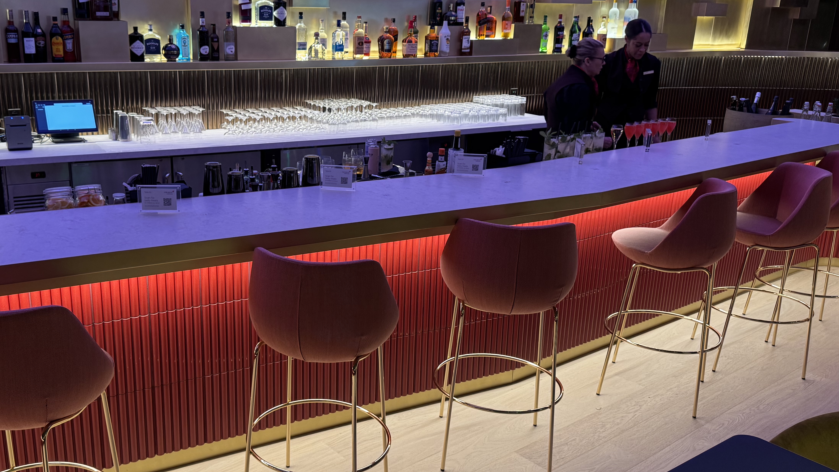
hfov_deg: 57.4
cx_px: 320
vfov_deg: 34.6
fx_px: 756
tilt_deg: -17.4
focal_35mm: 34
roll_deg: -1.1
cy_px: 243
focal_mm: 6.76
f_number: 1.78
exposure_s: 1/75
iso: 200
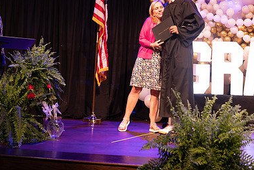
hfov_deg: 34.1
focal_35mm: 58
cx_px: 170
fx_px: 410
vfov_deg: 23.2
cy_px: 48
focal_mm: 38
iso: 1600
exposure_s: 1/200
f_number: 4
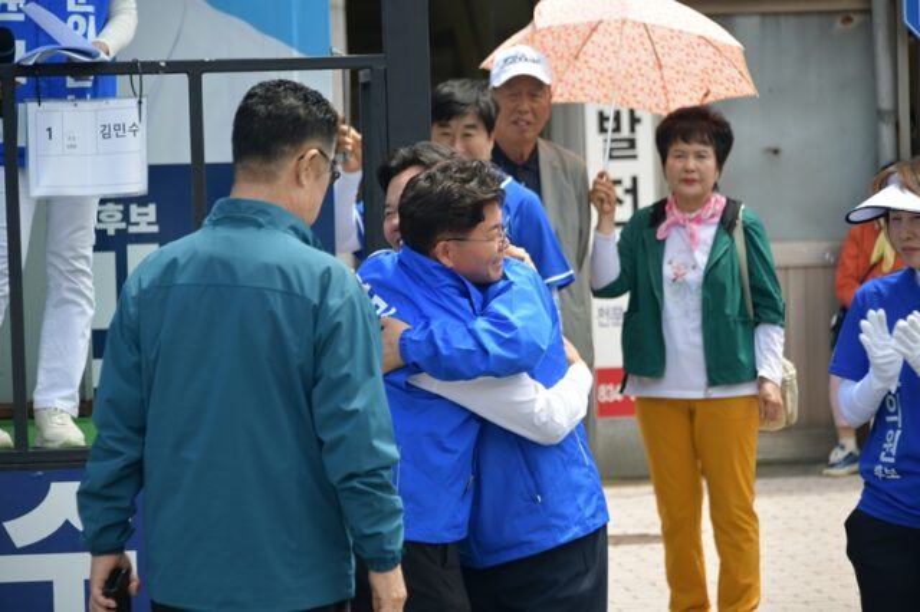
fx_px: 4597
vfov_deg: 7.6
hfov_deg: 11.4
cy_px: 306
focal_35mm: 180
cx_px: 460
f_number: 5.6
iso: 160
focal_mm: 180
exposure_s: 1/250
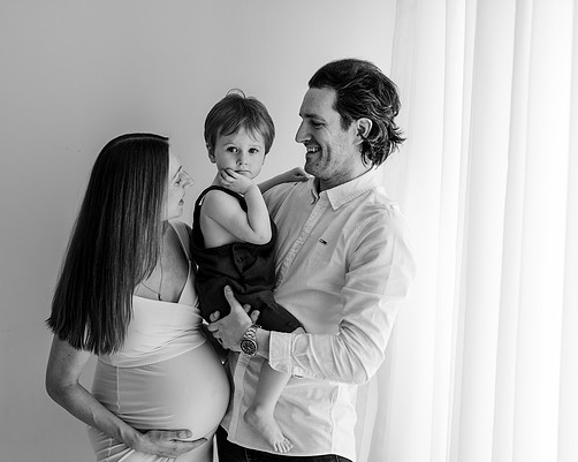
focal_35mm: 61
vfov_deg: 25.0
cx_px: 216
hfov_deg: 30.8
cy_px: 249
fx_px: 1043
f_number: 2.2
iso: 100
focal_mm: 50
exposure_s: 1/160
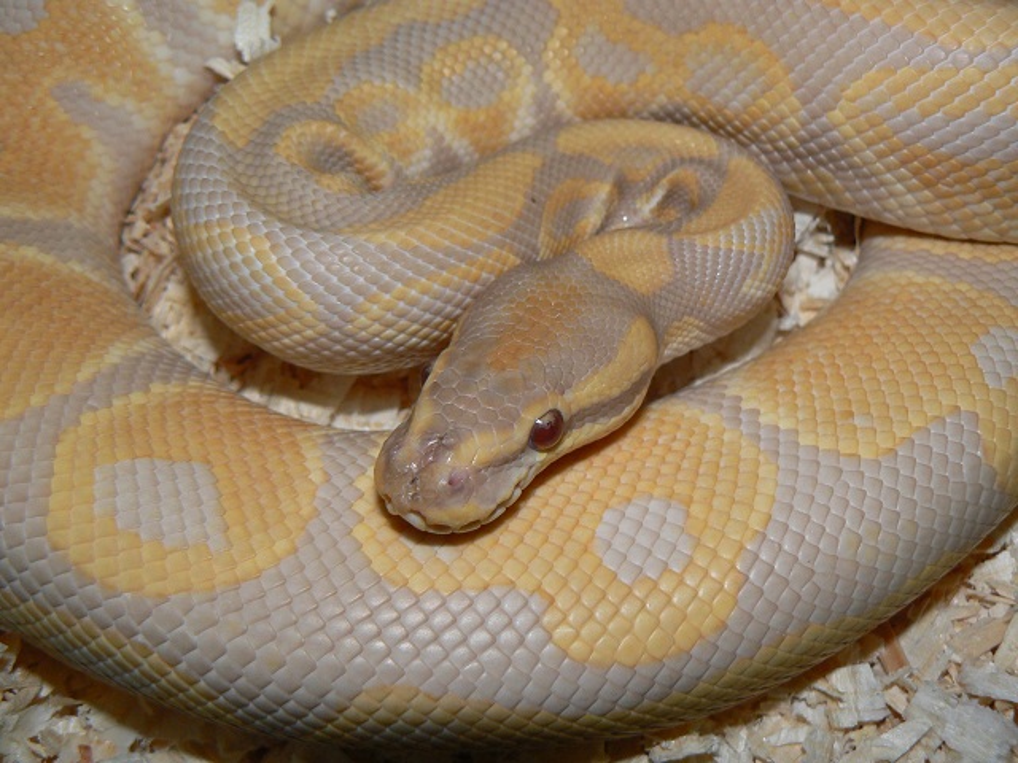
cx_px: 509
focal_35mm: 36
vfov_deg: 39.7
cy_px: 382
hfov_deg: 51.4
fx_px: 1059
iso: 100
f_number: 2.8
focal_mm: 6
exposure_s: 1/30
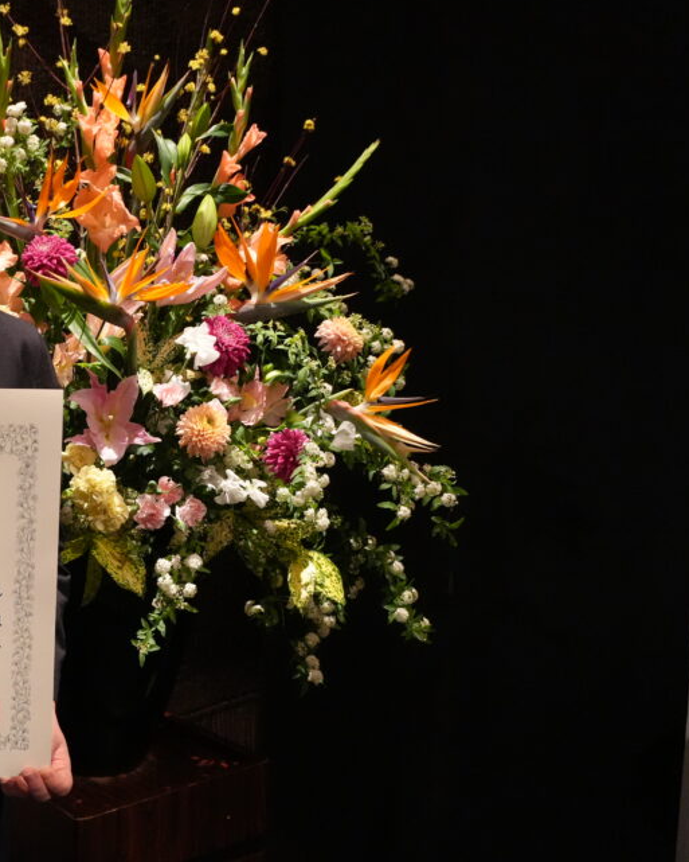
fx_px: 1147
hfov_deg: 31.5
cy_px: 407
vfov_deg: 41.1
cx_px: 40
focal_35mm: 45
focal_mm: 20
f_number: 4
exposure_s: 1/160
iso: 5000
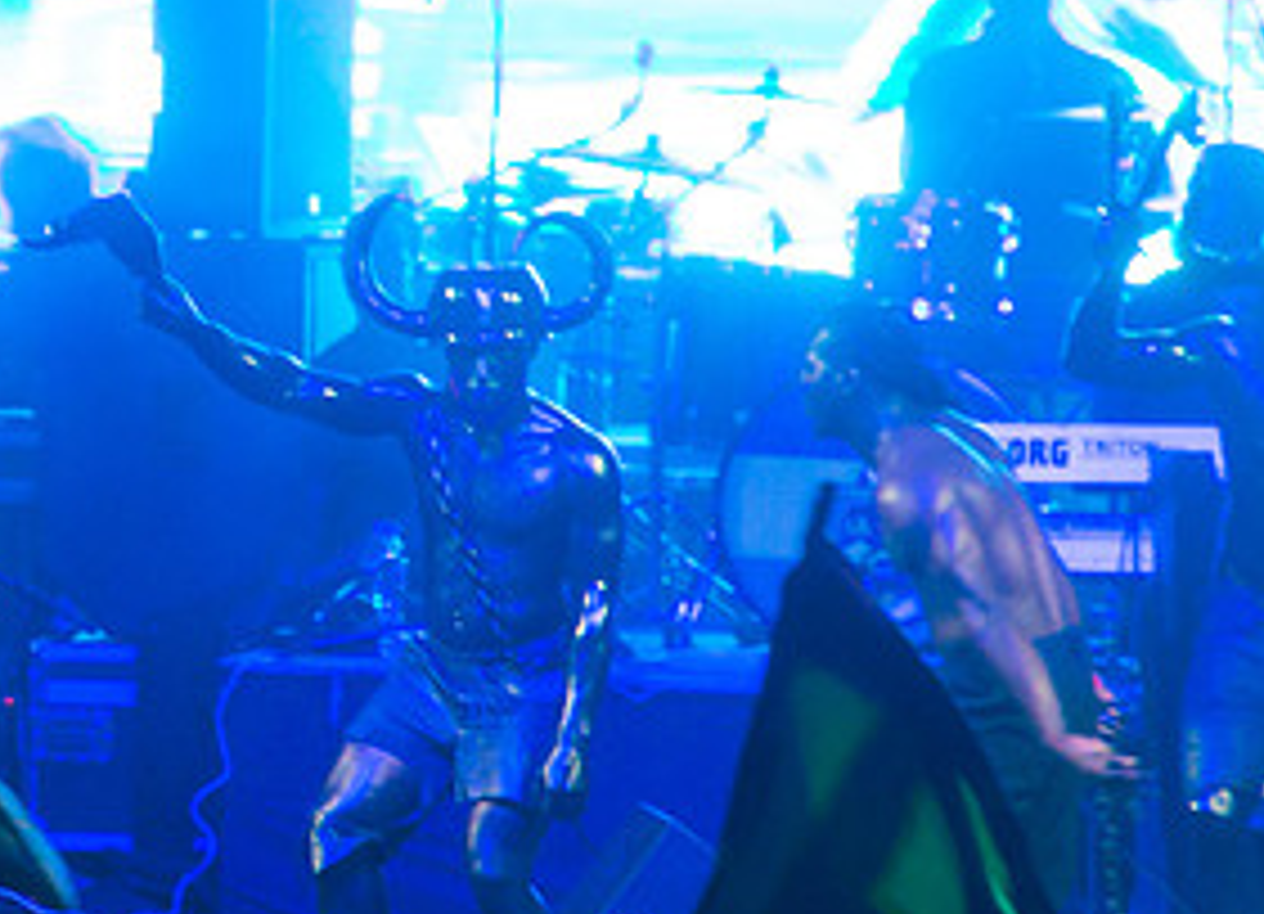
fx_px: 30668
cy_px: 267
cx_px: -373
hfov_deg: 2.4
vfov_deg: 1.7
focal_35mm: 851
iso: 2500
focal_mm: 310
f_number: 5.6
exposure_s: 1/200
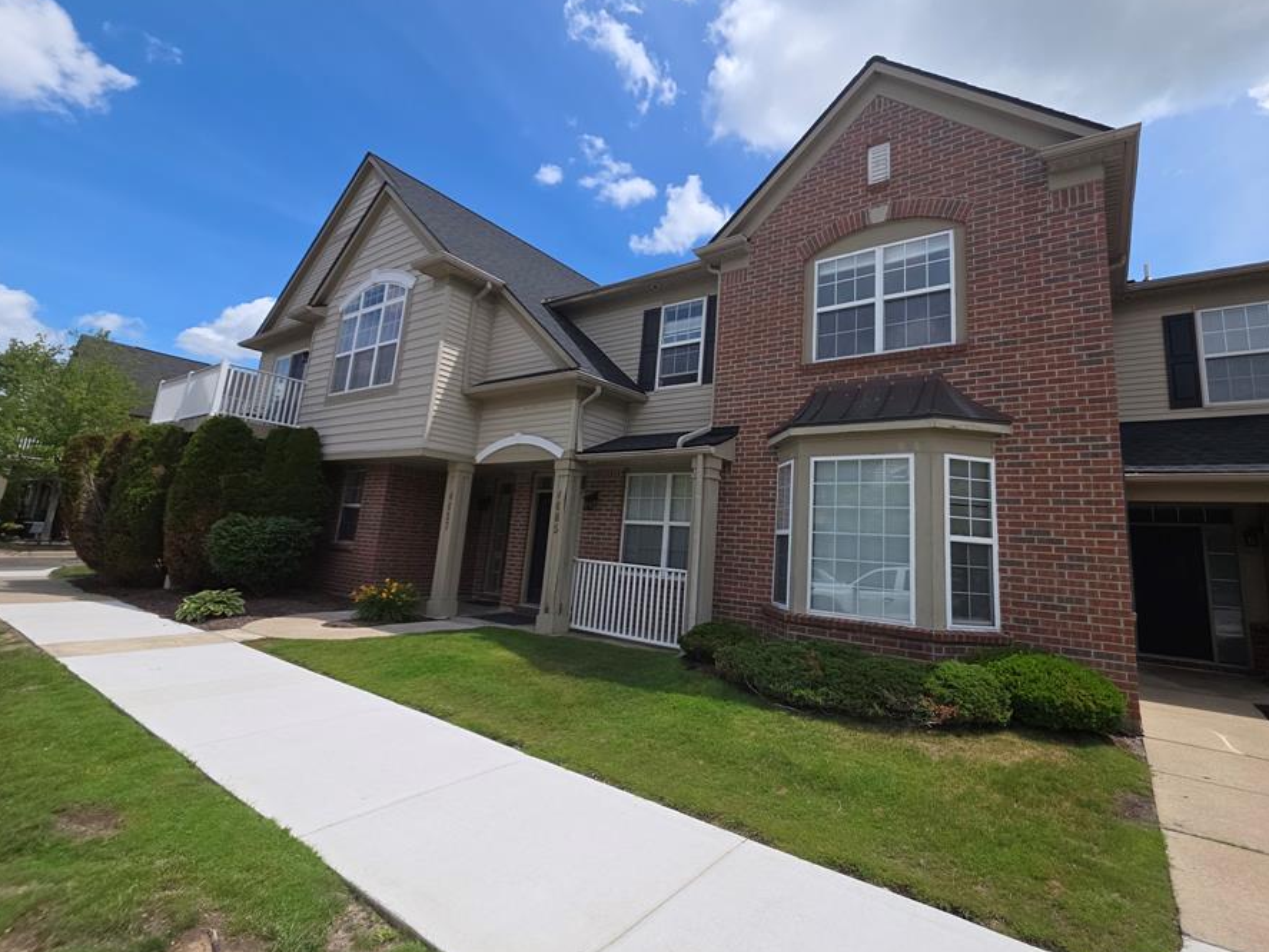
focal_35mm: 15
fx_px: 550
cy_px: 442
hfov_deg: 97.8
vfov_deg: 81.7
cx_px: 701
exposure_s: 1/1202
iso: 20
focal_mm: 2.2
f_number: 1.9
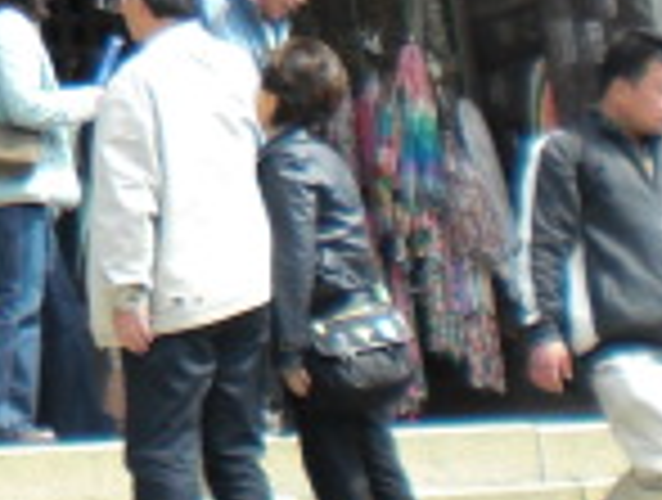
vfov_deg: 8.7
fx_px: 3163
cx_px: -329
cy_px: -333
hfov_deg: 11.5
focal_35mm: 165
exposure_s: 1/250
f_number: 3.1
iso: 64
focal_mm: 6.3
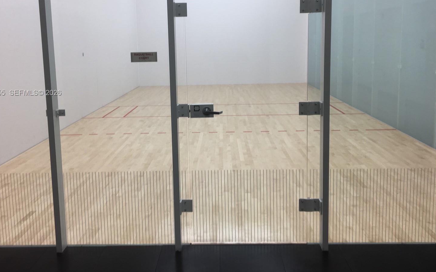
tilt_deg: -8.2
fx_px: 404
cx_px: 209
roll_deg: +0.4
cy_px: 93
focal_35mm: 34
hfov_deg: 56.7
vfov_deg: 36.9
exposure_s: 1/60
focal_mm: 4.15
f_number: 2.2
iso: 25
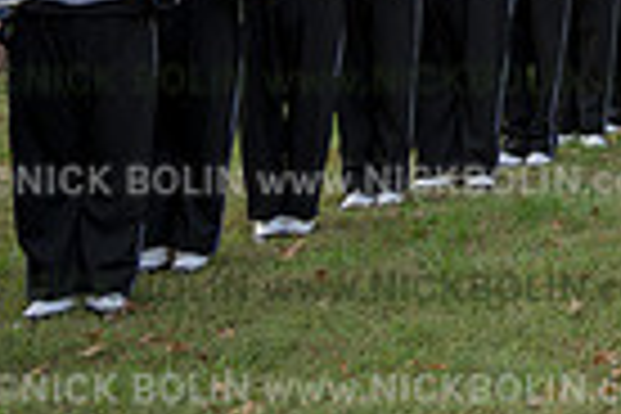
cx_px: 1040
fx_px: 1811
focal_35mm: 105
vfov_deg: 12.8
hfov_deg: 16.8
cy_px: -25
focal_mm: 25
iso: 125
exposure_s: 1/100
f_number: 4
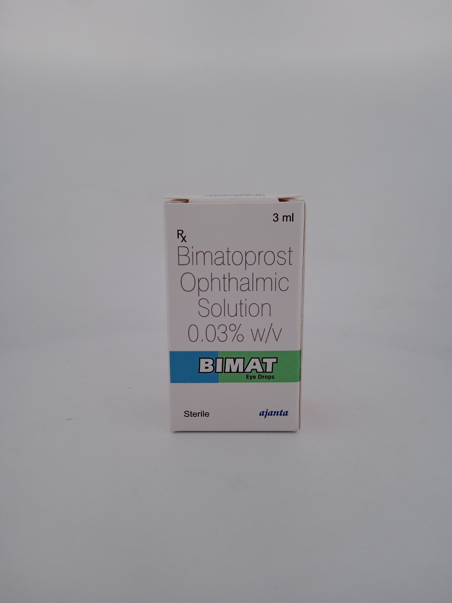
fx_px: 487
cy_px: 302
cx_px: 226
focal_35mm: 28
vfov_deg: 63.4
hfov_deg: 49.7
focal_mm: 3.43
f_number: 2.2
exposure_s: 1/276
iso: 111
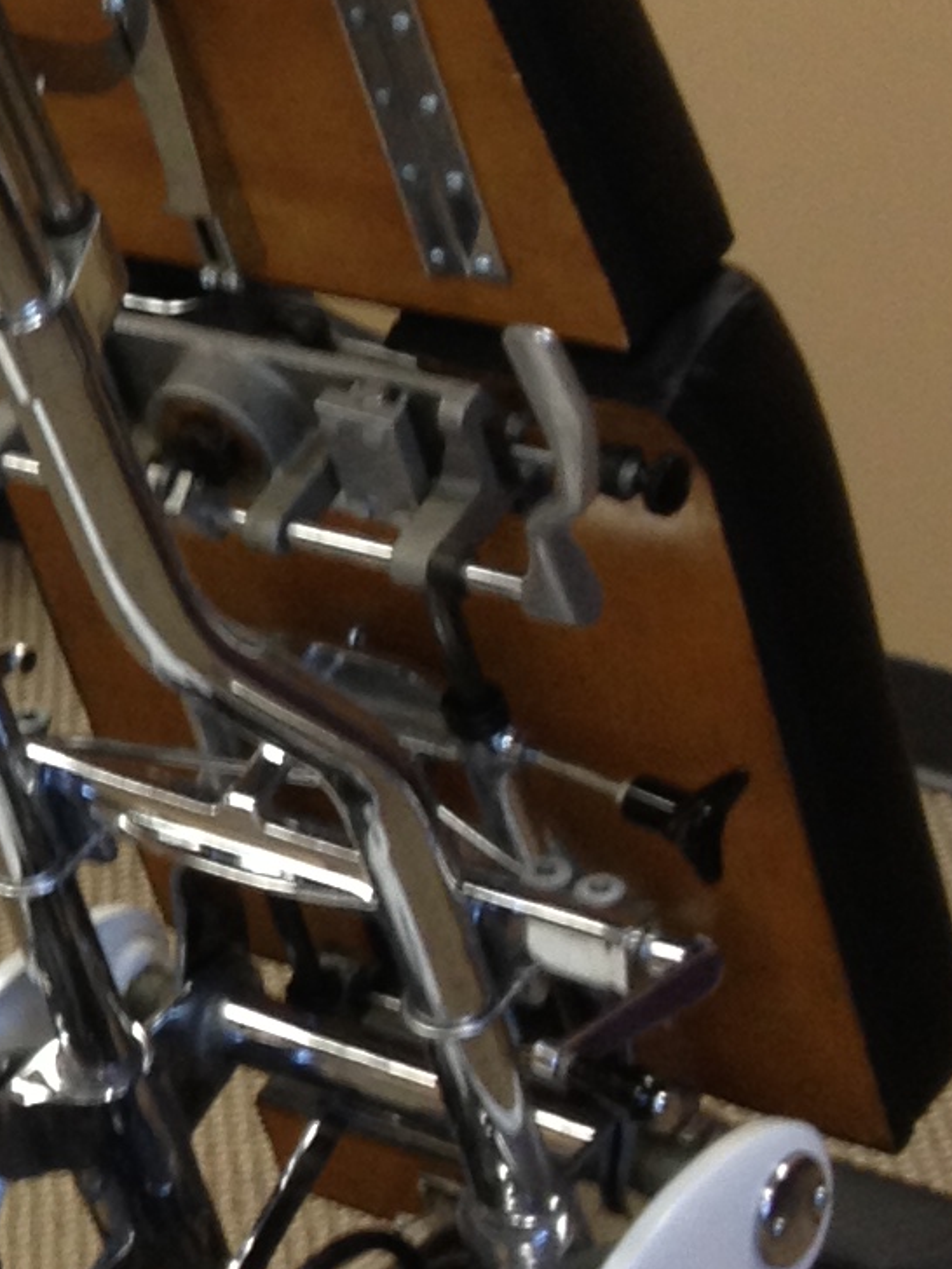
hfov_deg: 8.9
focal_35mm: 157
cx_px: -935
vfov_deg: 12.6
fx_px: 5757
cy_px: 617
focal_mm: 4.28
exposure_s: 1/20
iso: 64
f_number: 2.4
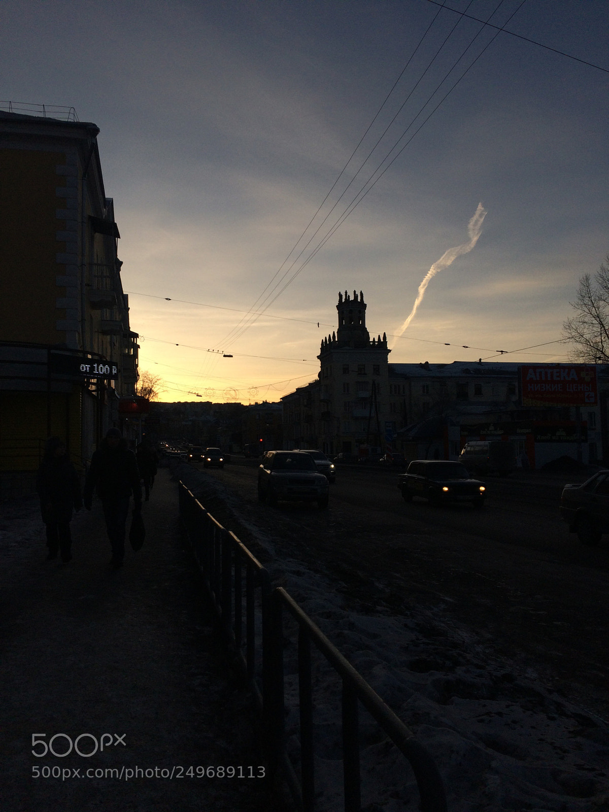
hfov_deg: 48.2
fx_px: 680
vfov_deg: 61.7
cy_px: 406
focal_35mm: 29
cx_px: 304
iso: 32
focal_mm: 4.15
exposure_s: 1/1953
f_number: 2.2
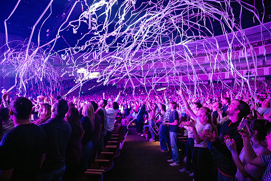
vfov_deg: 53.2
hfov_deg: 73.7
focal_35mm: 24
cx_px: 136
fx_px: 181
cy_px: 90
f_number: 2.8
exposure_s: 1/400
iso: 3200
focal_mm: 24
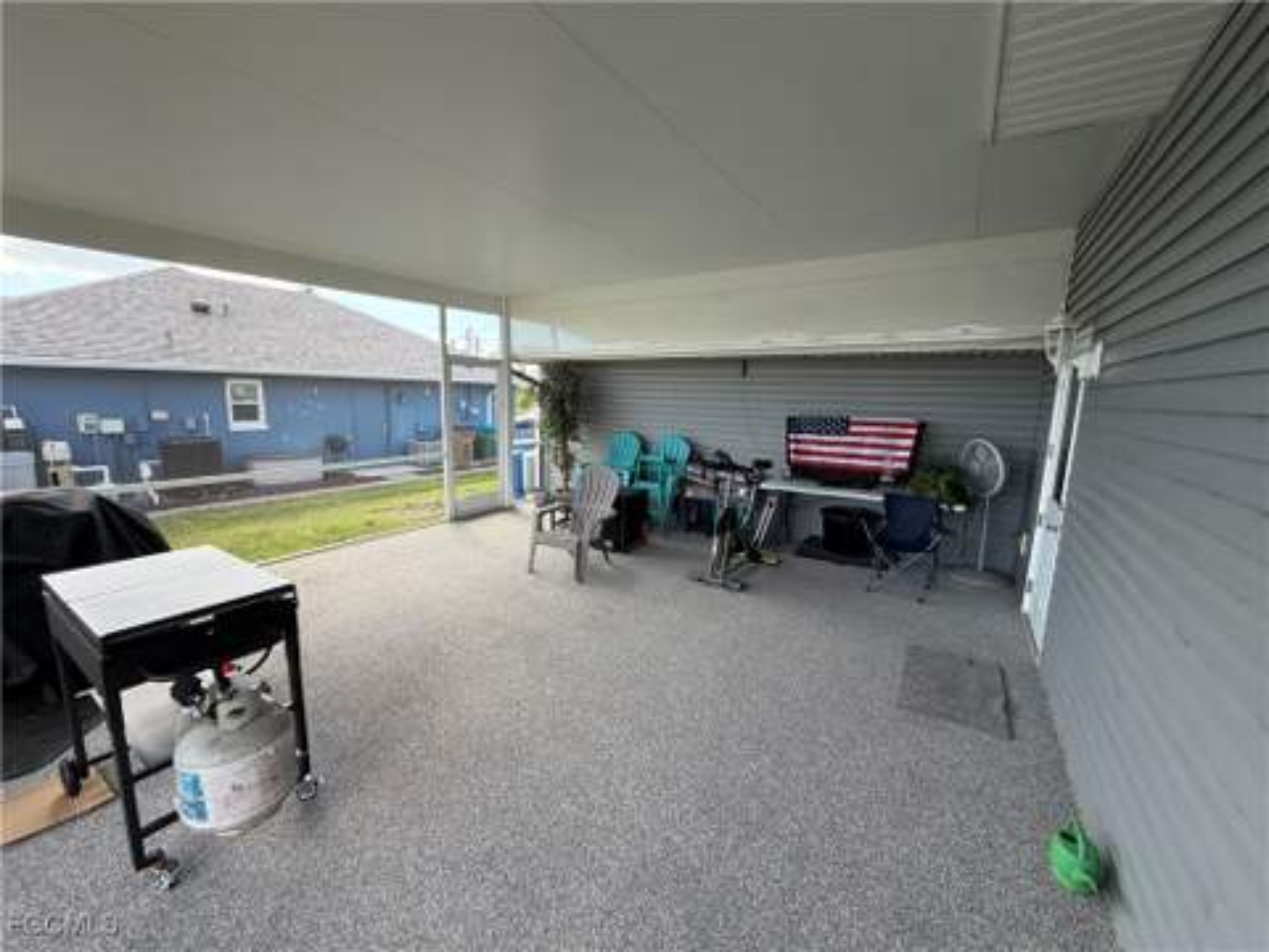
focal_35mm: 14
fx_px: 513
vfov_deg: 85.7
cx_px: 634
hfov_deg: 102.1
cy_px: 476
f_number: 2.2
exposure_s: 1/121
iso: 64
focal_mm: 2.22
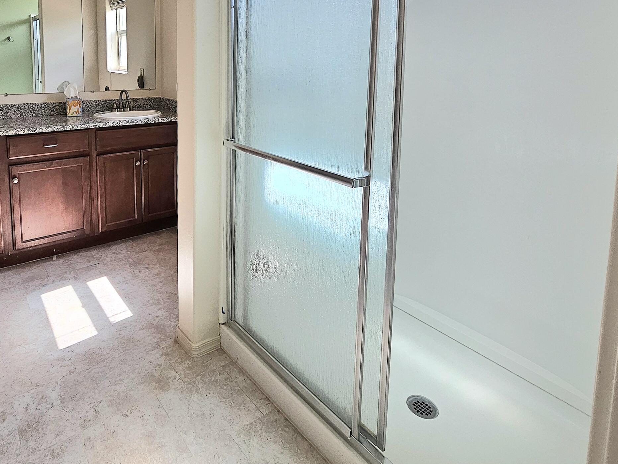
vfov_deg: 59.2
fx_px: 375
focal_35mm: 21
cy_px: 103
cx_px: 238
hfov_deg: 77.8
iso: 125
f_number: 2.2
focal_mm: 2.2
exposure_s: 1/370
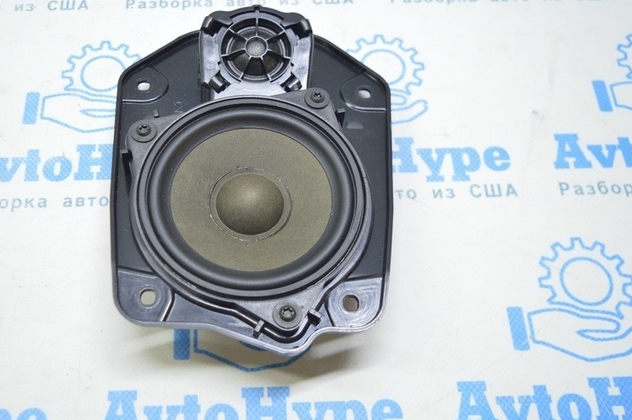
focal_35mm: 41
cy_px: 200
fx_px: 719
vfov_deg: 32.6
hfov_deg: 47.0
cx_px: 232
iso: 400
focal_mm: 20
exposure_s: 1/40
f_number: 3.8
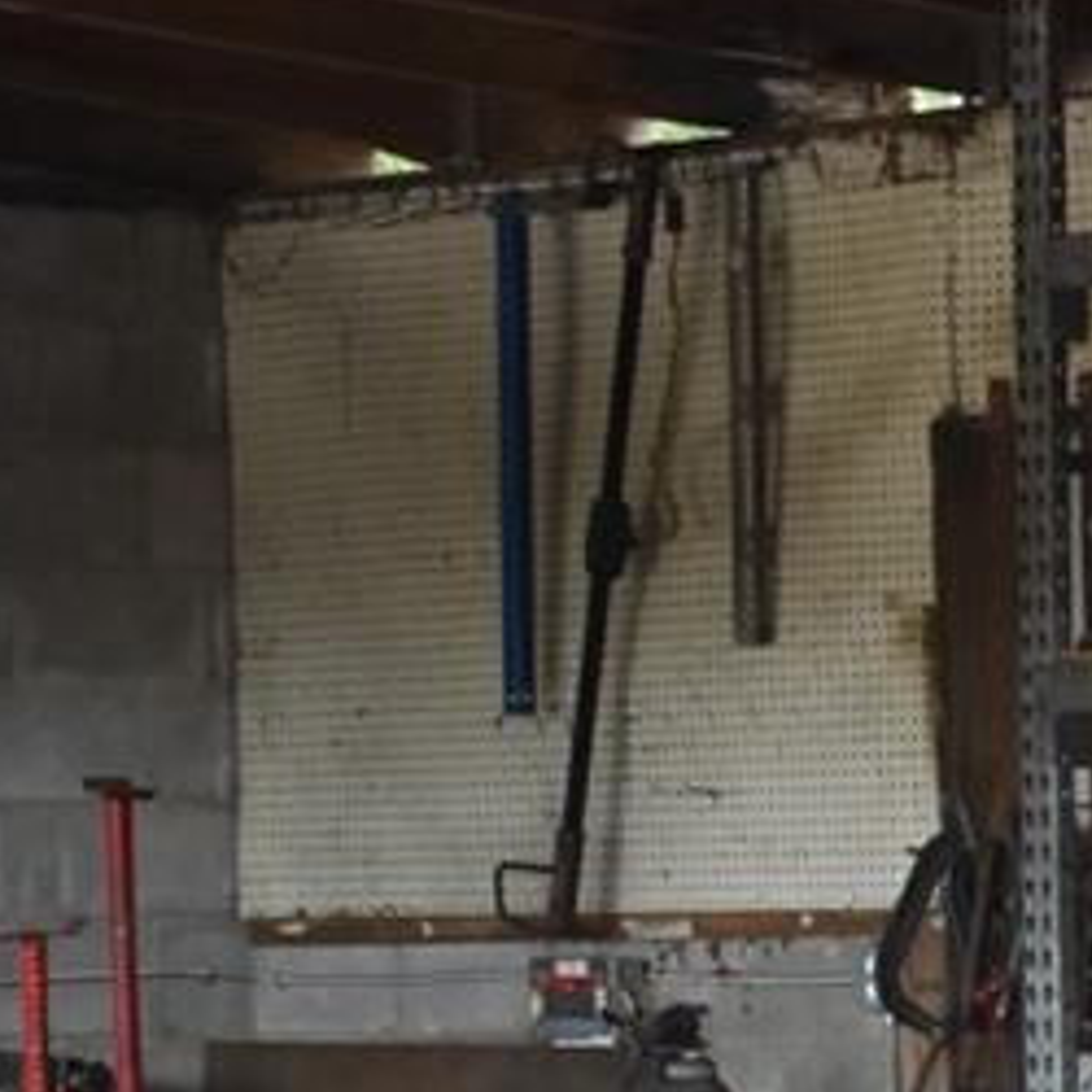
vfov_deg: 8.2
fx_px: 7566
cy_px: 1363
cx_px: 1690
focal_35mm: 212
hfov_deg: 8.1
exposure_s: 1/160
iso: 800
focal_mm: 26
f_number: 4
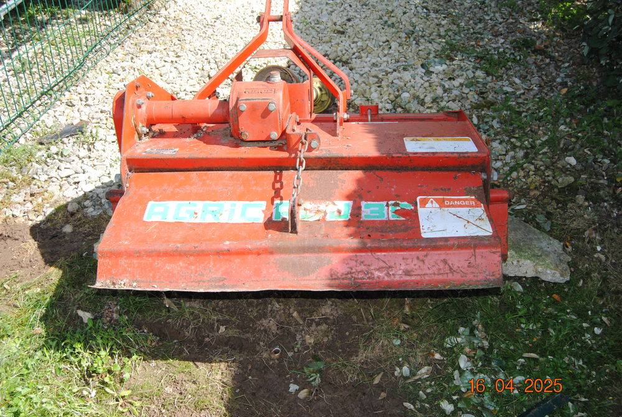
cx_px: 311
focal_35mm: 33
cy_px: 208
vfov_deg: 40.1
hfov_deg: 57.1
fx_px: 571
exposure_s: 1/200
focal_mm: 22
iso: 100
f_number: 6.3
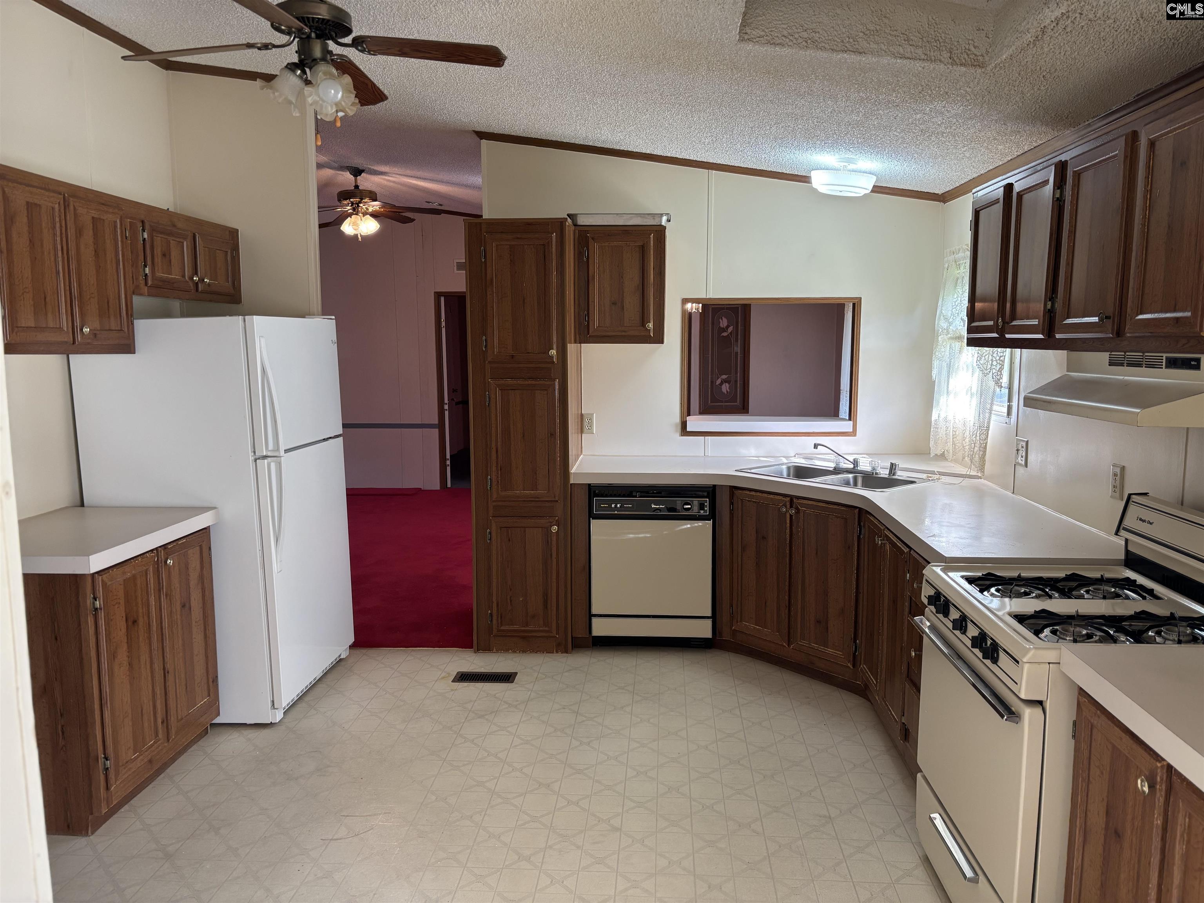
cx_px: 602
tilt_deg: -7.4
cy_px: 452
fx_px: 904
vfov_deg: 53.1
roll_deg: +0.6
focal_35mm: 26
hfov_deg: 67.3
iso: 125
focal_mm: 5.96
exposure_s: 1/120
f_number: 1.6
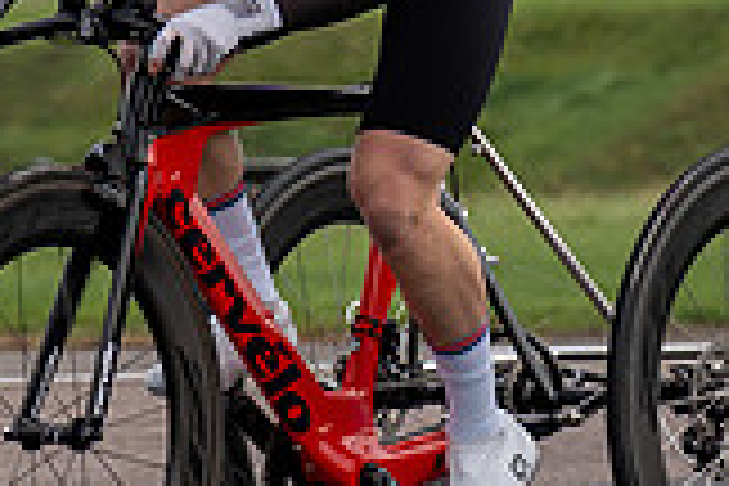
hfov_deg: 5.4
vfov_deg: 3.6
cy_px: 326
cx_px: 311
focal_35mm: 385
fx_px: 7796
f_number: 3.5
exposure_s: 1/1000
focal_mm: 70
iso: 125
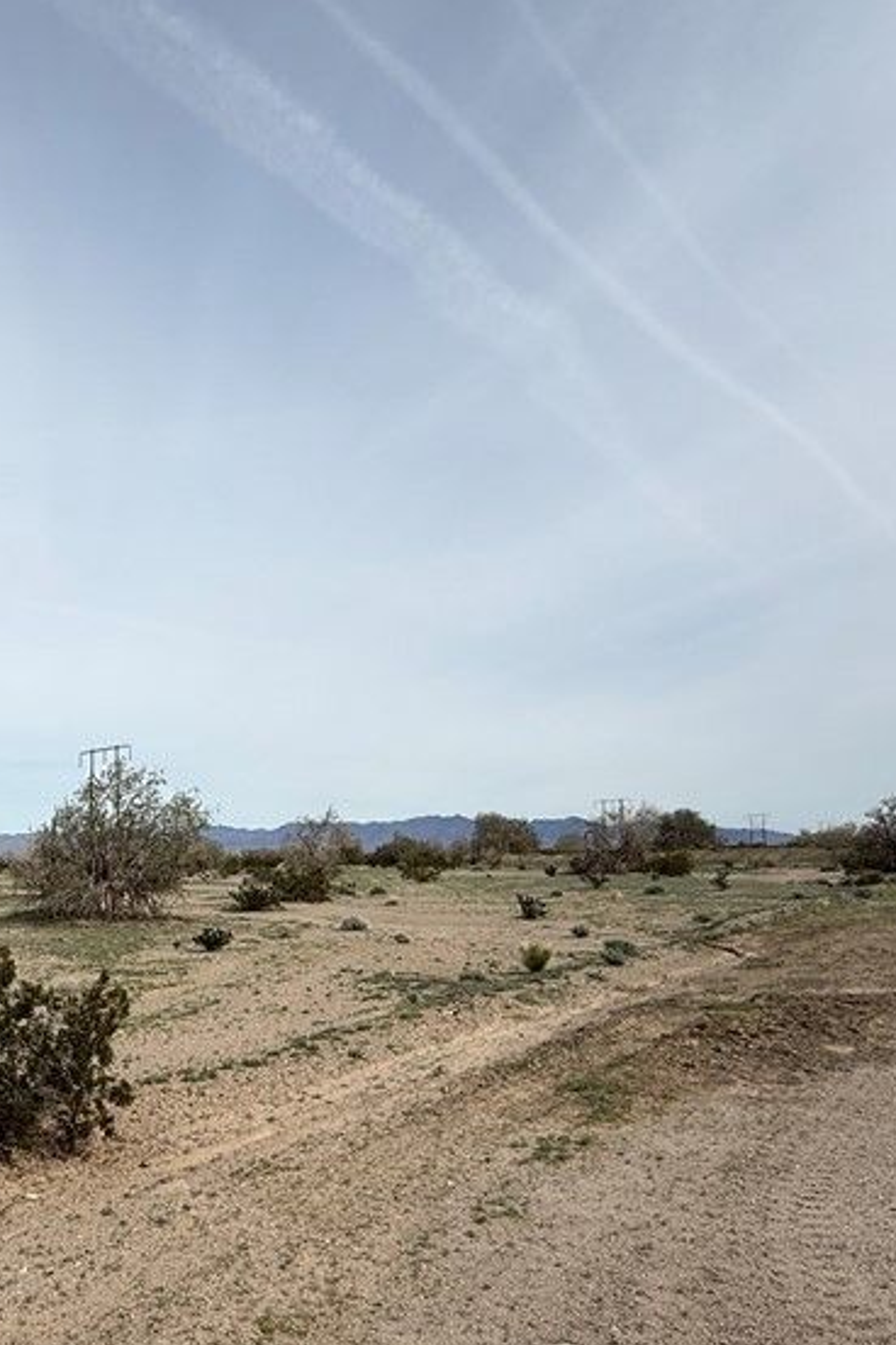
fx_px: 1008
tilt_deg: +2.6
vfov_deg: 66.7
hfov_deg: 43.5
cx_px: 78
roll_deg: +1.5
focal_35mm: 27
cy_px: 811
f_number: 2.2
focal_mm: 2.22
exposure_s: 1/2320
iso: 50
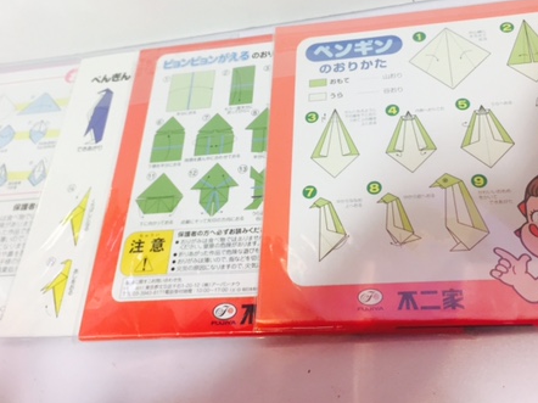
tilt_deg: -49.9
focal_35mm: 42
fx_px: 652
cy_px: 116
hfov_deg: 44.8
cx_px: 282
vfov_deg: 33.8
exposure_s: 1/33
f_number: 2.2
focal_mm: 4.15
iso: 80
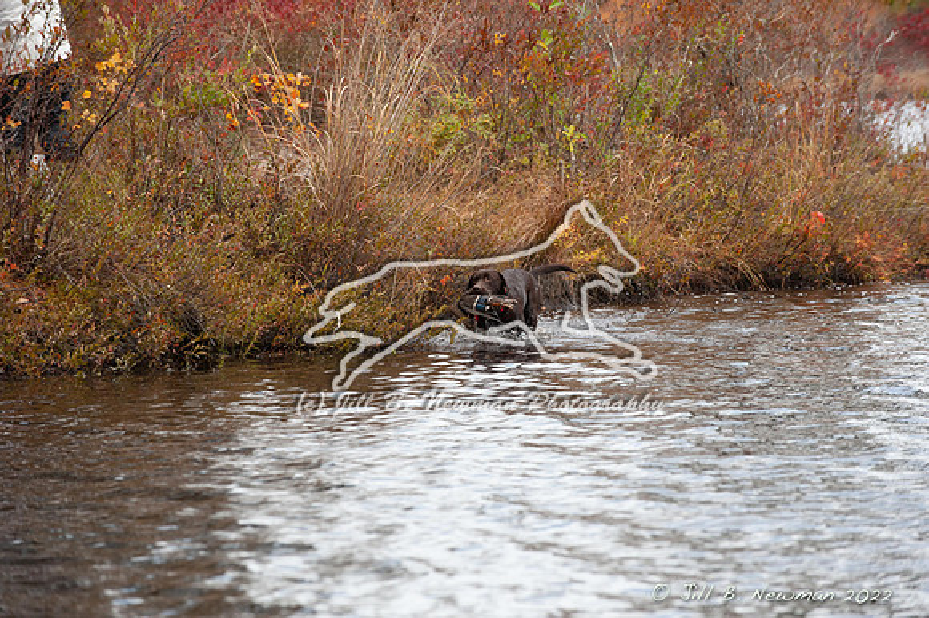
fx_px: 5158
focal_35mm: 200
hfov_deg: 10.3
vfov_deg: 6.9
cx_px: 464
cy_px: 309
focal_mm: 200
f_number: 6.3
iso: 640
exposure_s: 1/800
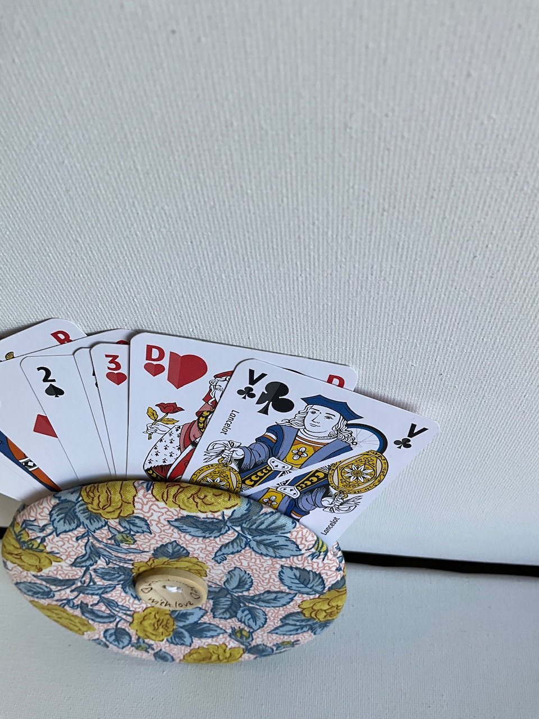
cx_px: 270
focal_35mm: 29
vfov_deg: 61.7
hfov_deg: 48.2
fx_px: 602
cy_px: 360
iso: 25
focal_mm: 3
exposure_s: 1/100
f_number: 1.8
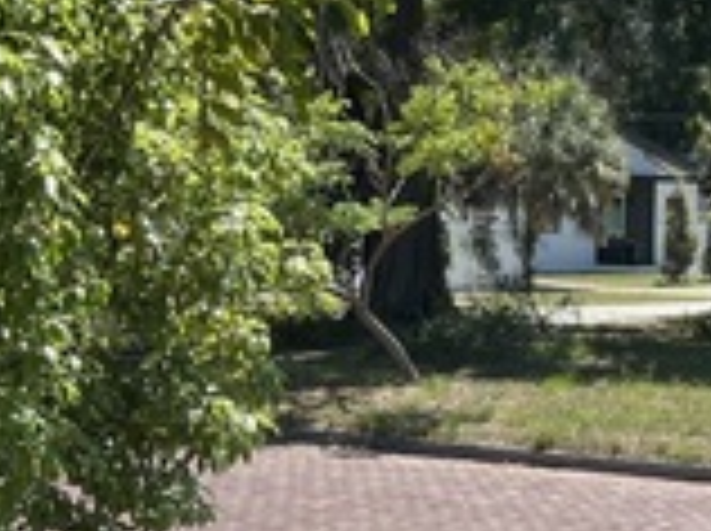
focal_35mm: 110
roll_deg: -1.0
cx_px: 592
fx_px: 2256
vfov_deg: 13.3
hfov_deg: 17.7
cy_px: 482
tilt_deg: -3.7
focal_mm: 5.7
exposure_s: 1/3077
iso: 50
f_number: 1.5
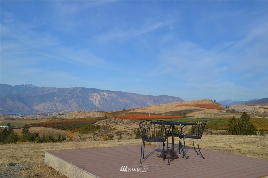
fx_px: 245
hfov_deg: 57.3
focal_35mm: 33
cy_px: 89
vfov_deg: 39.8
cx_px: 134
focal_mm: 22
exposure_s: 1/320
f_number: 9
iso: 100
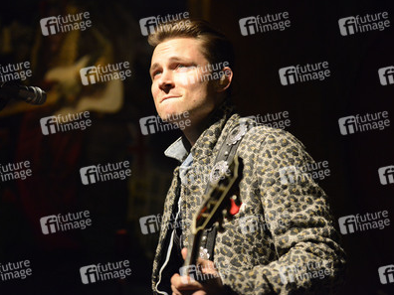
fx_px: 933
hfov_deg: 23.8
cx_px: 179
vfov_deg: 18.0
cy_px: 148
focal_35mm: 82
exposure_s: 1/200
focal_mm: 75
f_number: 2.8
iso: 8063
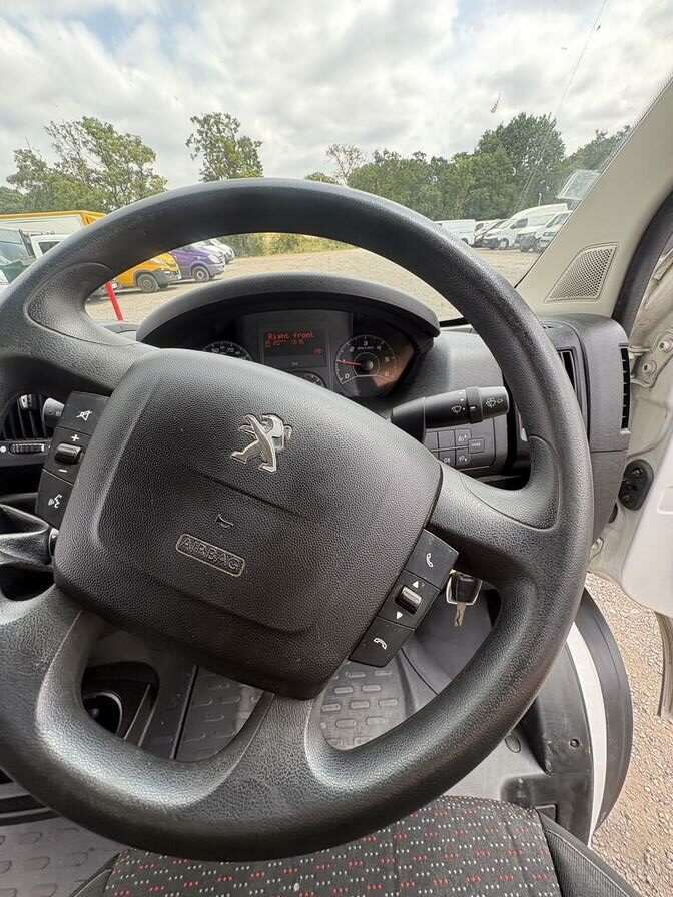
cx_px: 336
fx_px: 363
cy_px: 448
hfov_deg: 85.7
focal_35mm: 14
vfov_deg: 102.1
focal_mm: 2.22
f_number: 2.2
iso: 64
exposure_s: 1/154
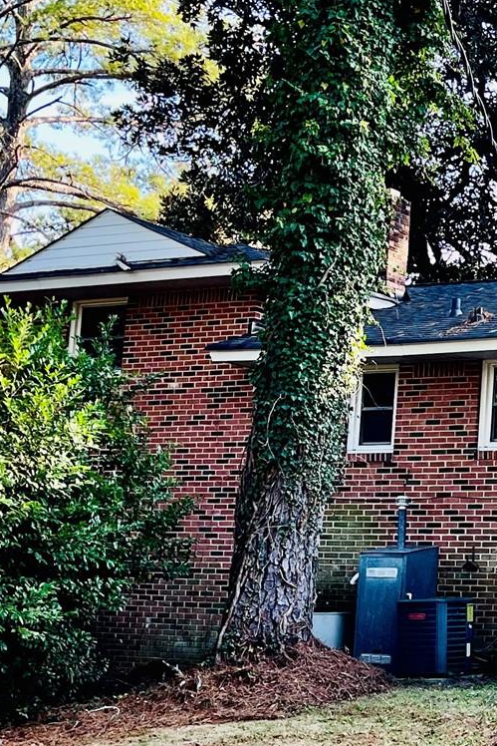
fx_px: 1532
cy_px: 424
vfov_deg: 27.3
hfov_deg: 17.0
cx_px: 704
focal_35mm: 74
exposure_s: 1/240
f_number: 1.6
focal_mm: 5.1
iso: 50
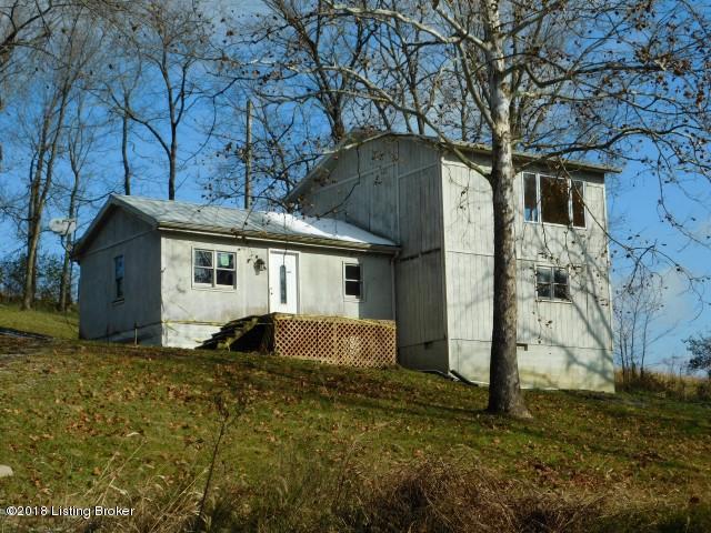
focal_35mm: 66
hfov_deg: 29.4
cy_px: 266
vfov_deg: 22.3
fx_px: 1356
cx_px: 356
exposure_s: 1/1500
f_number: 4.2
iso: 125
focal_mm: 11.7
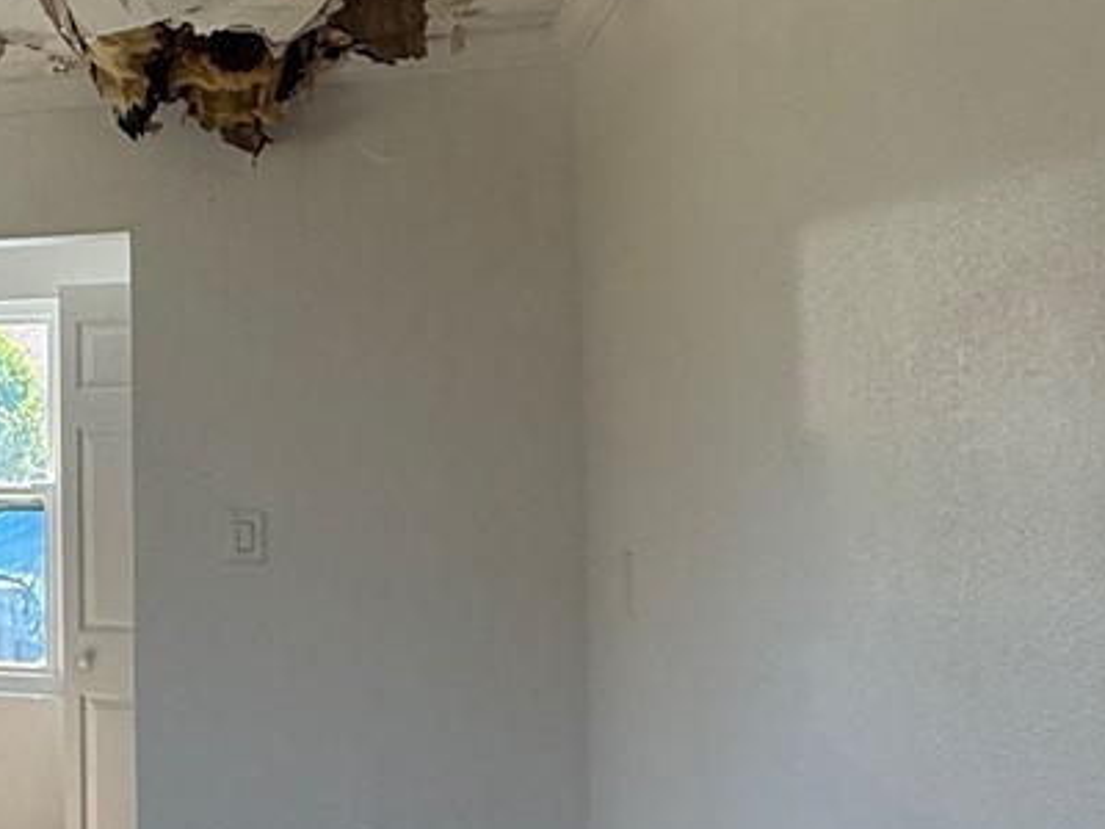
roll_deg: -0.3
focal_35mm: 56
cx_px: -456
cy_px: 401
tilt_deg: +2.4
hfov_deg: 26.8
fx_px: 1788
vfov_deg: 26.1
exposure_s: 1/145
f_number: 2.2
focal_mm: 2.22
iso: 64
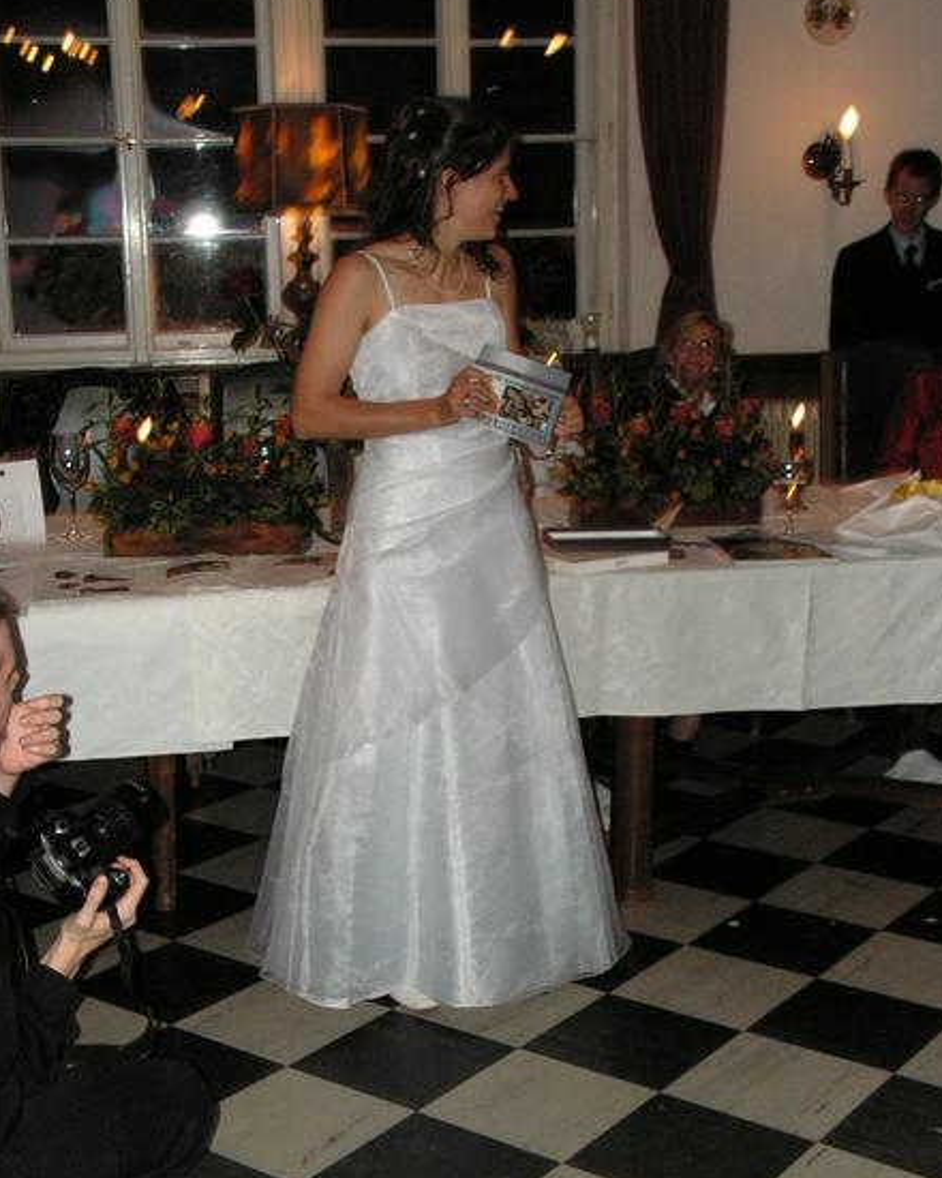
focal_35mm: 49
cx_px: 477
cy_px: 593
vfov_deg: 38.0
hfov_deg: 30.8
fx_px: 1708
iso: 160
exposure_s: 1/40
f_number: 3.2
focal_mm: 7.8
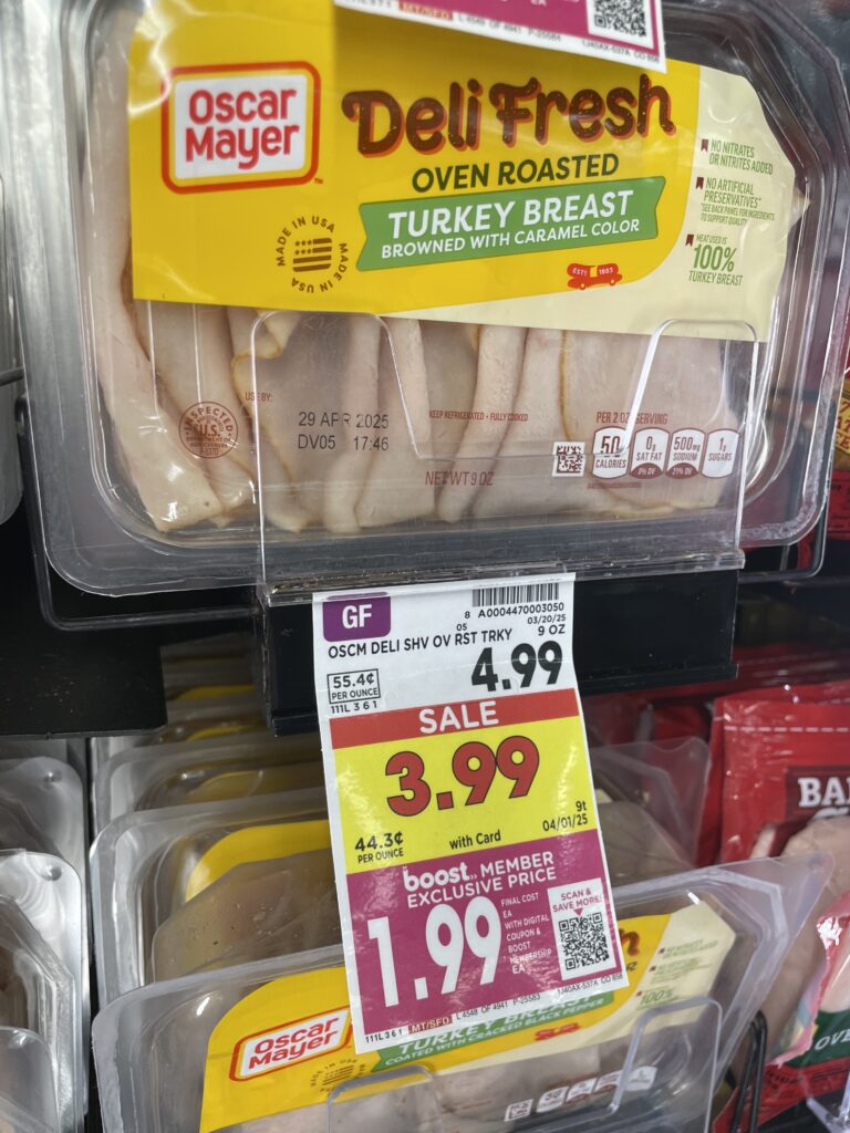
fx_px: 851
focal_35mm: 26
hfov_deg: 53.1
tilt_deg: -12.3
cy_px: 566
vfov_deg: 67.3
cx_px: 425
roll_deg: -1.4
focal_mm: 4.2
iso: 50
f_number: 1.6
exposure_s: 1/121
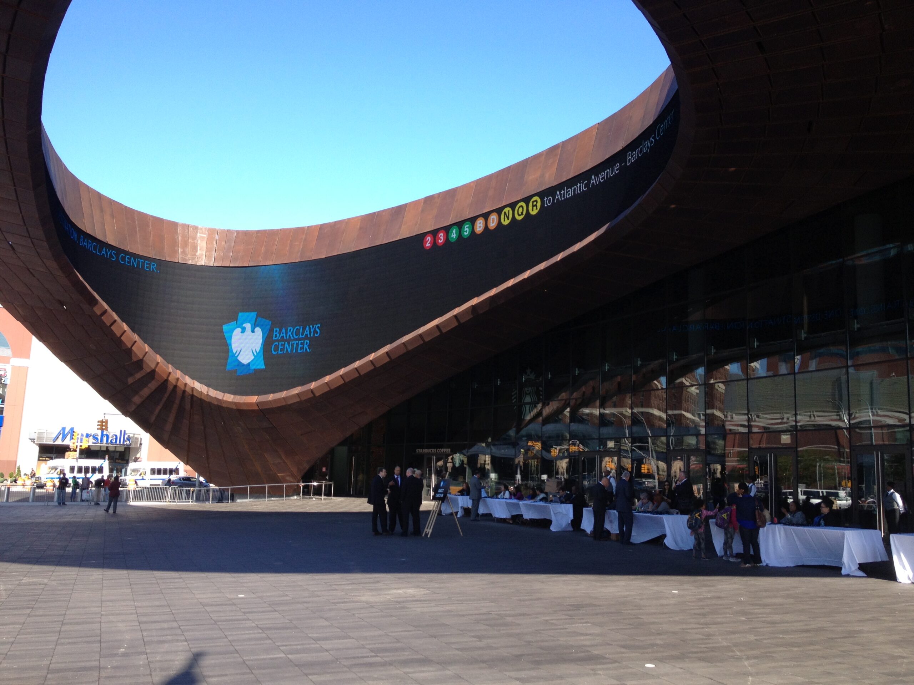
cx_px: 457
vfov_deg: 40.7
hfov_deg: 52.6
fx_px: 924
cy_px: 342
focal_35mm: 35
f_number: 2.4
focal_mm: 4.28
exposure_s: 1/506
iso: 50
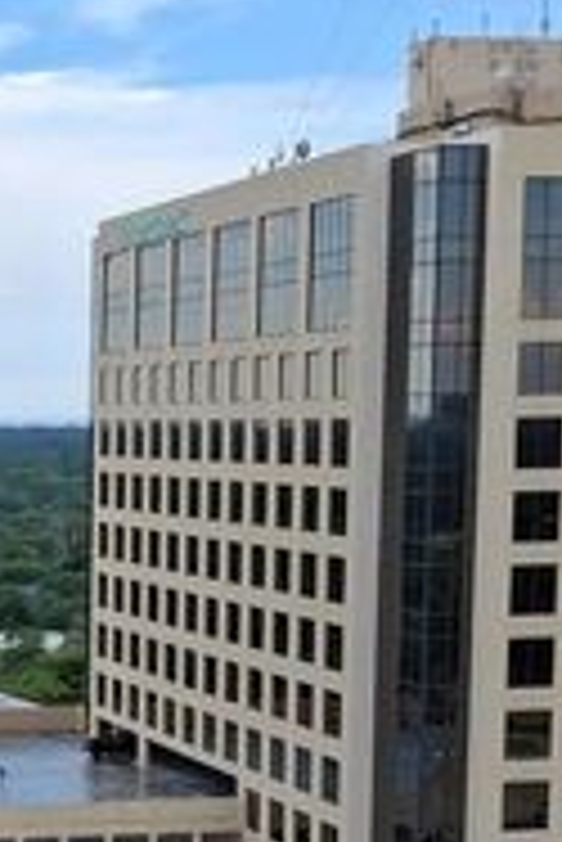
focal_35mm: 96
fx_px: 2244
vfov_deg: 20.9
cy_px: 720
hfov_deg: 13.5
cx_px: -265
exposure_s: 1/457
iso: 25
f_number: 1.8
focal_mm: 4
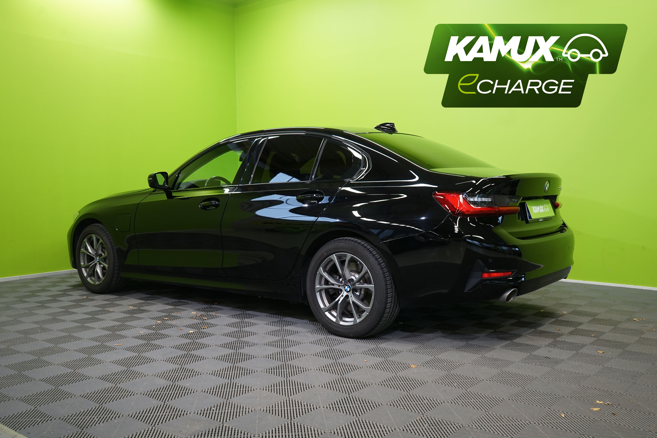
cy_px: 219
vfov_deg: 40.0
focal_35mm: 33
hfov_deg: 57.2
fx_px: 602
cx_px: 328
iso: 640
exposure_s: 1/30
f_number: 5.6
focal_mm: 33
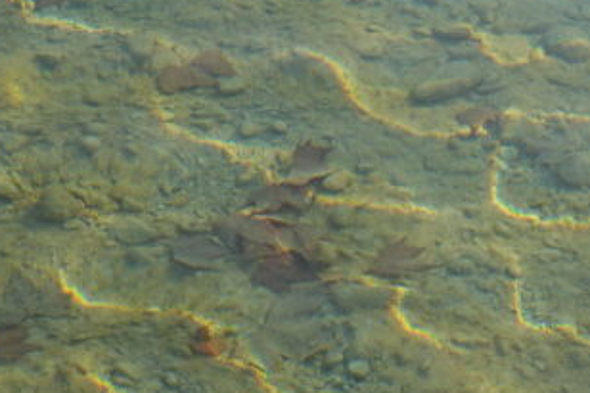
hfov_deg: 13.1
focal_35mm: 153
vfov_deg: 8.9
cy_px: 304
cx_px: 680
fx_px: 2506
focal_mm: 17.19
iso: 100
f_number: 4
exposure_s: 1/125
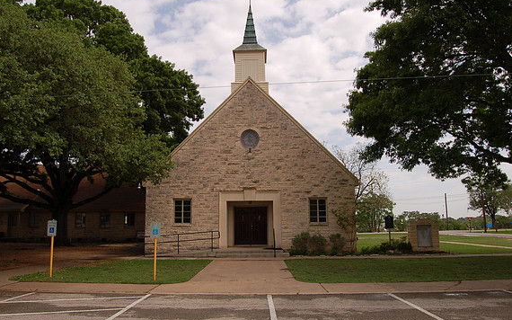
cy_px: 153
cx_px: 253
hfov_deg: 66.5
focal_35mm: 28
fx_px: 391
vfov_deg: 44.5
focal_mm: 18
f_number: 9
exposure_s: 1/320
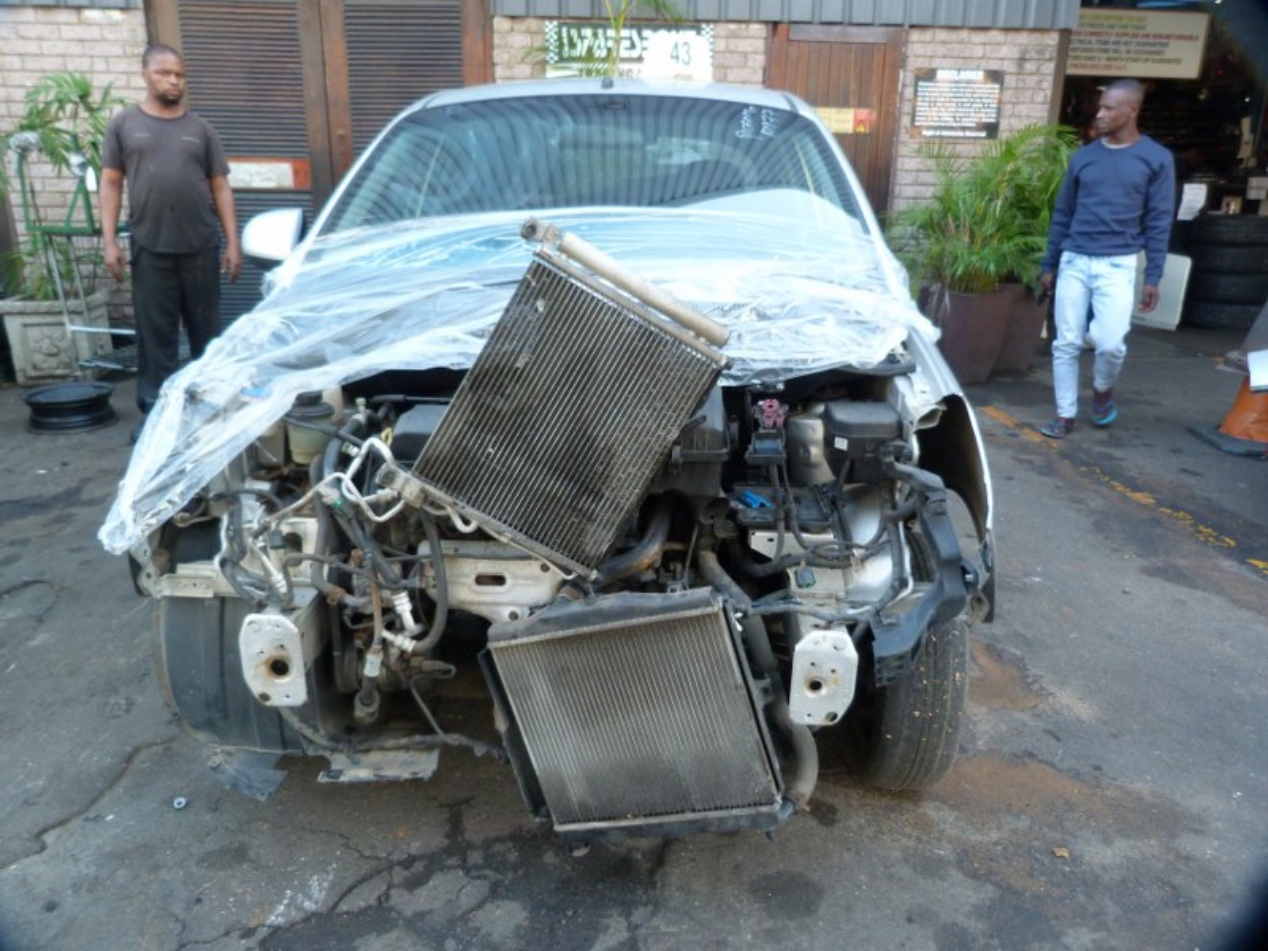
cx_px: 634
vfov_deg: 54.9
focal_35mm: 25
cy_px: 476
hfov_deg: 69.4
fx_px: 916
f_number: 2.8
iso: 200
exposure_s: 1/60
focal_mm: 4.5
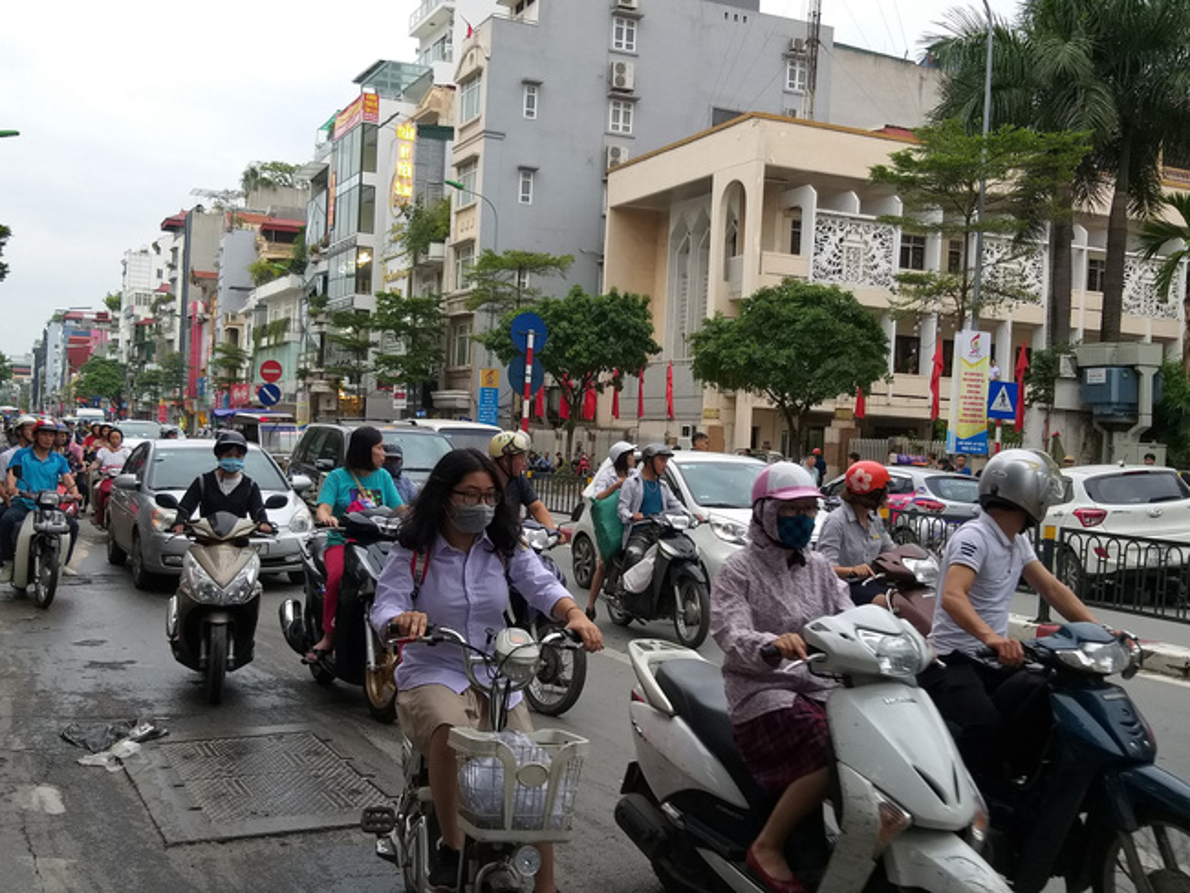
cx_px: 595
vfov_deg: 53.1
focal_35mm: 26
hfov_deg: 67.3
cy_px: 446
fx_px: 894
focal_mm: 3.93
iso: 40
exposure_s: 1/178
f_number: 1.7
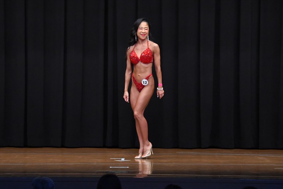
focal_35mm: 225
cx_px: 142
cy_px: 94
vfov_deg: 6.1
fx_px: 1768
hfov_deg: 9.2
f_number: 5.6
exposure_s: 1/400
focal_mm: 150
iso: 6400
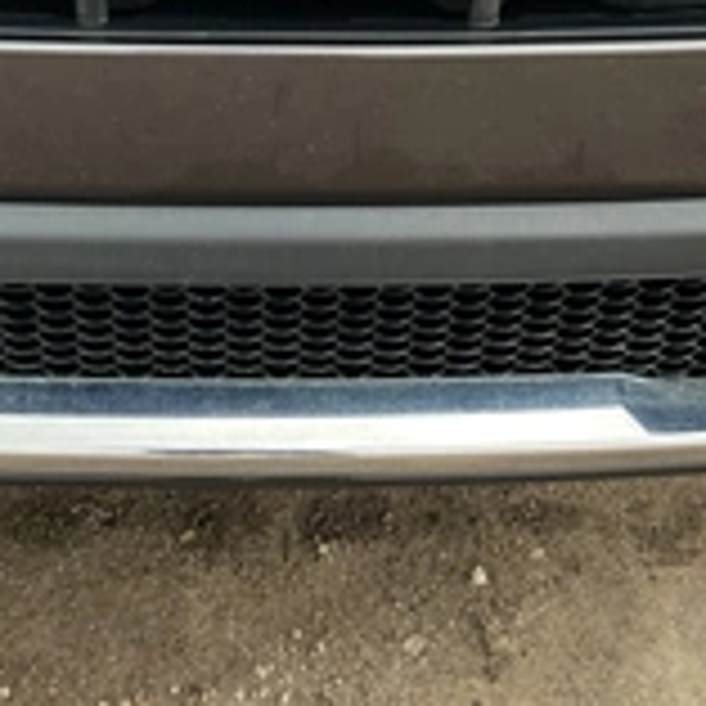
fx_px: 1454
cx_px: 301
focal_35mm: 63
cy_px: 67
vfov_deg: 26.4
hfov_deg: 27.3
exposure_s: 1/67
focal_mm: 3
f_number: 1.8
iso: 64
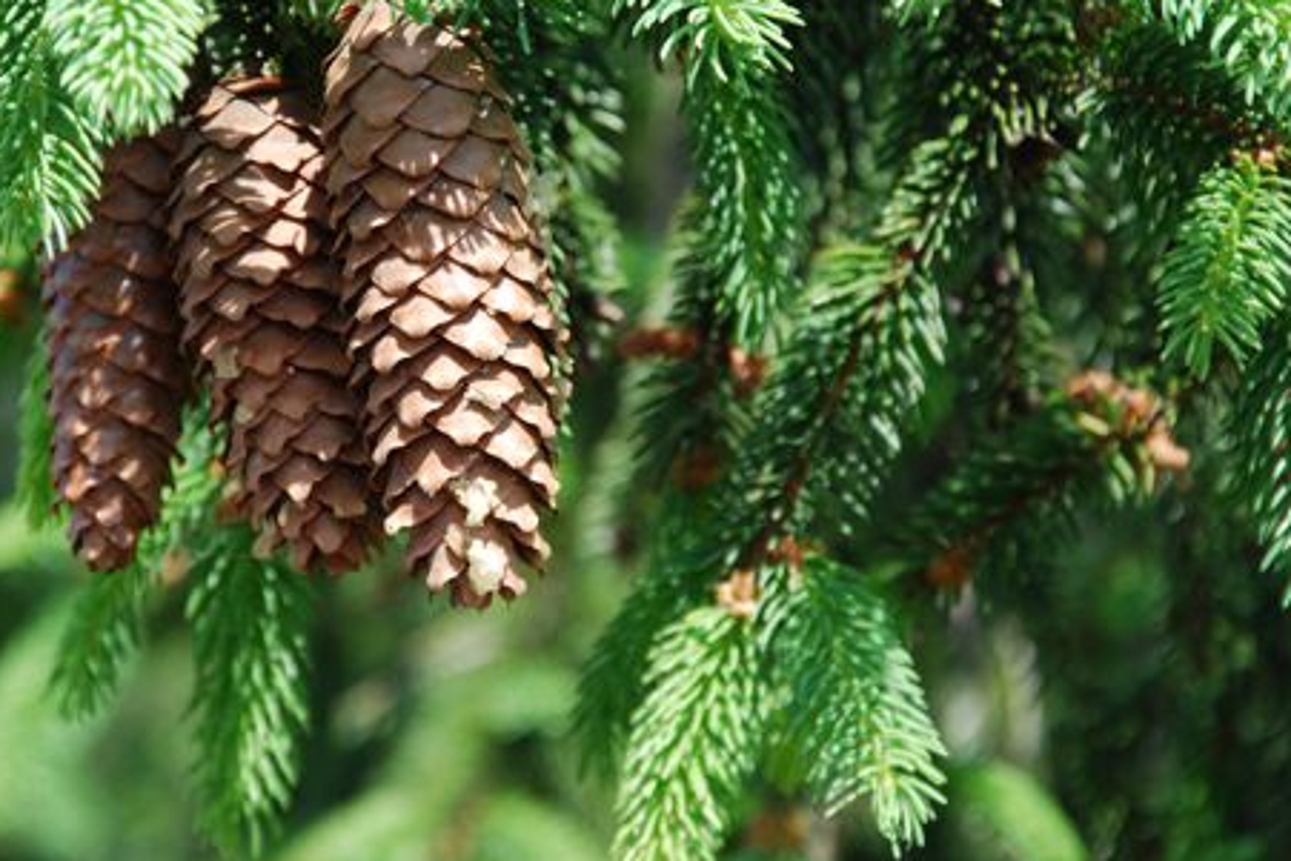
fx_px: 8025
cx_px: 444
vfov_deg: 6.1
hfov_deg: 9.2
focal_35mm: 224
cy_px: 269
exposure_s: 1/125
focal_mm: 105
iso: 100
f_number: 6.3
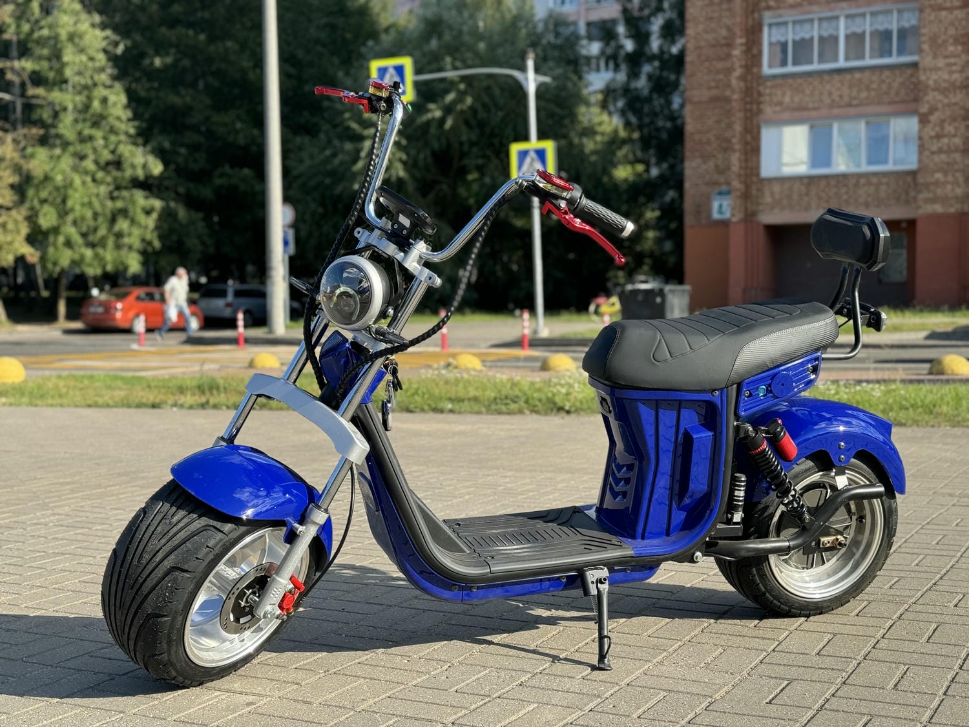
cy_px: 364
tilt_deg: -4.3
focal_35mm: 48
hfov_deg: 39.7
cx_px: 484
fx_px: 1344
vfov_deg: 30.3
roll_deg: +0.7
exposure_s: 1/1923
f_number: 1.78
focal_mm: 6.76
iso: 64
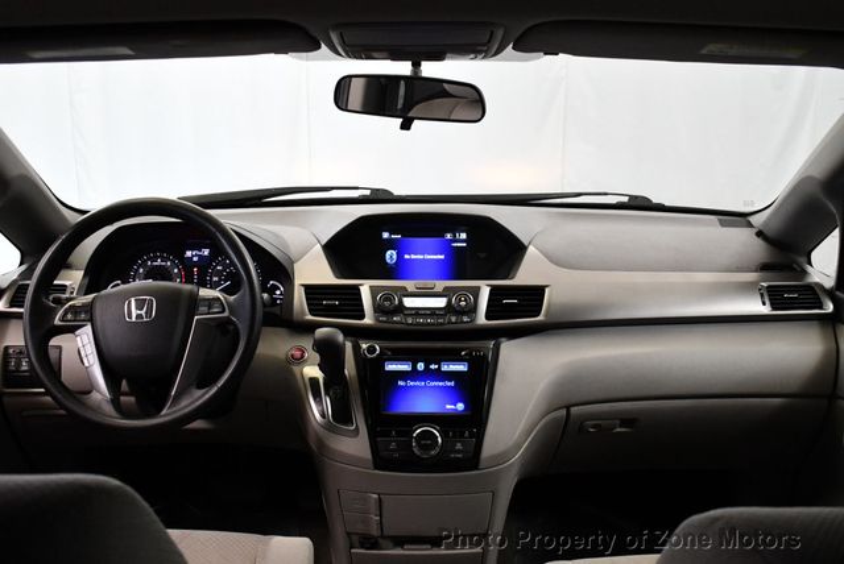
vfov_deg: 36.9
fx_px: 845
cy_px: 282
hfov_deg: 53.1
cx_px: 422
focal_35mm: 36
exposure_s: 1/125
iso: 2200
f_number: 3.5
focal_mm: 18
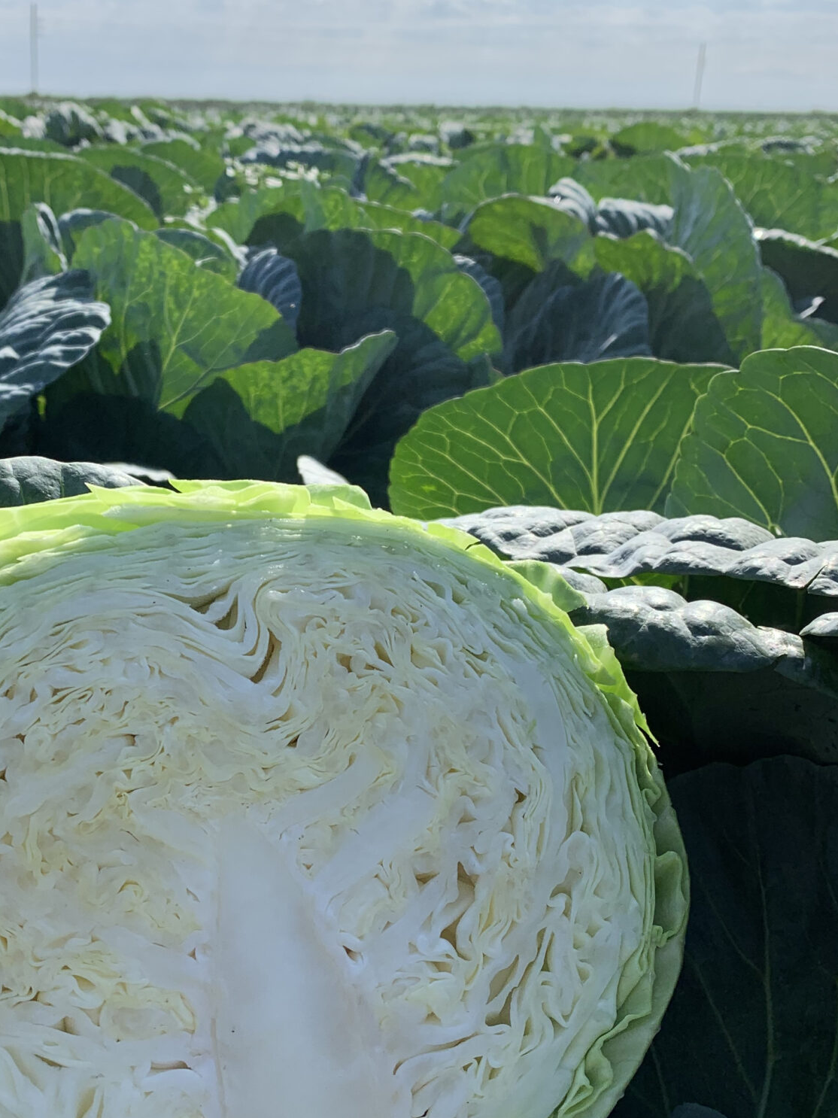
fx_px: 1356
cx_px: 315
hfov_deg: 34.2
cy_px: 608
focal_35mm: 42
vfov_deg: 44.8
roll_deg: -0.5
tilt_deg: -19.0
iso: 25
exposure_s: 1/2915
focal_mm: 4.25
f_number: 1.8
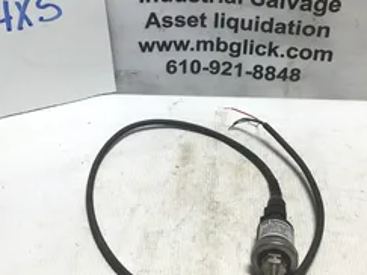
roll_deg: -3.0
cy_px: 91
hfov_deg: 37.5
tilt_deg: -32.6
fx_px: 540
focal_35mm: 51
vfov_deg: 28.3
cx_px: 190
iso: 25
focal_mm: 3.3
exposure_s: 1/142
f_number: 2.4
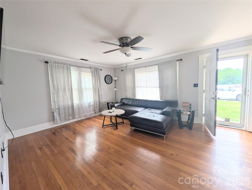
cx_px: 126
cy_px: 95
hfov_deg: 110.5
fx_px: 87
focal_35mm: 12
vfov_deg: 94.6
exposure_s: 1/223
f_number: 1.7
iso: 68
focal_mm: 2.02
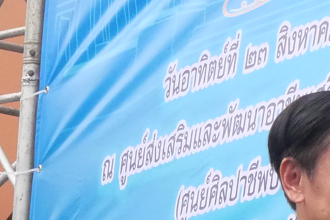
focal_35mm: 316
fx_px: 2897
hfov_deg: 6.4
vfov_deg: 4.4
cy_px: 151
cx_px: 510
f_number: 9
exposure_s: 1/4000
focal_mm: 28
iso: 3200
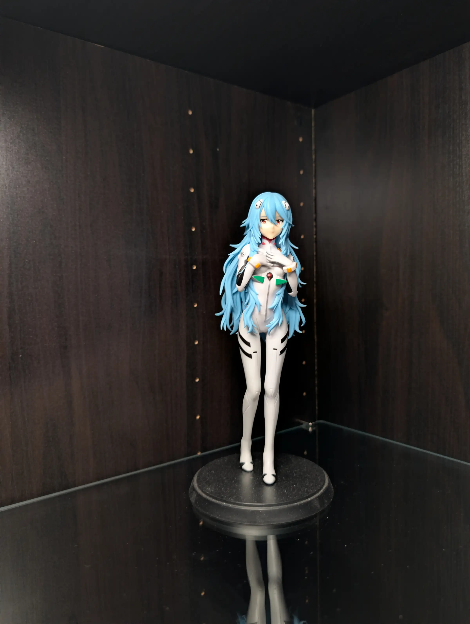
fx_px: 433
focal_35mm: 24
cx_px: 235
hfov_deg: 56.9
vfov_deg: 71.5
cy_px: 312
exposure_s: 1/6.33
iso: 42
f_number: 1.68
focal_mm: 6.9
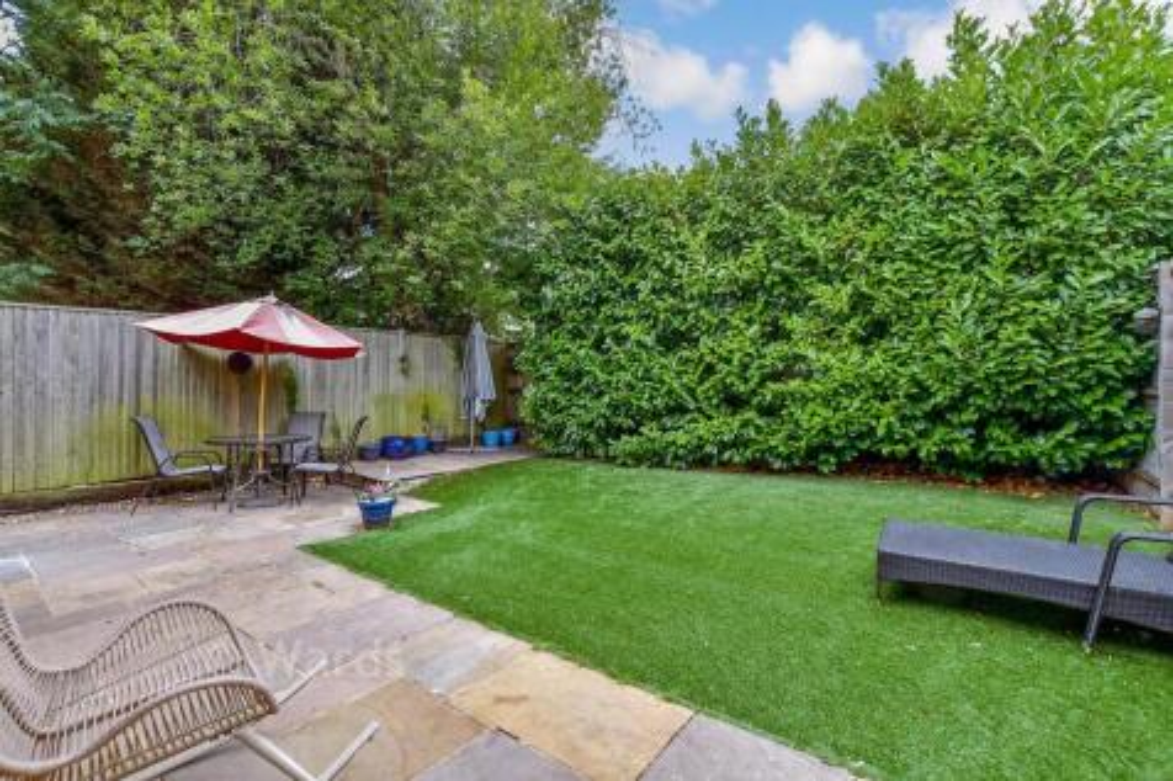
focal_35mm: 25
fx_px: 814
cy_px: 390
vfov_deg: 51.3
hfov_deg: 71.5
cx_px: 586
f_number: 8
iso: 320
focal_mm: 17
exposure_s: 1/125
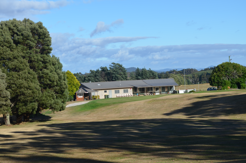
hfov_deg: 24.7
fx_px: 563
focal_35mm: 82
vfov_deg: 16.5
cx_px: 123
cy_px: 82
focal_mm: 55
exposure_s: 1/250
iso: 100
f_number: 8
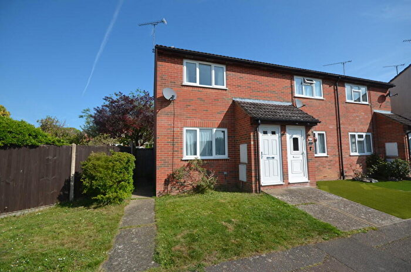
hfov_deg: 100.5
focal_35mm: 15
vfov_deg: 77.0
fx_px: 171
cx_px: 206
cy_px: 136
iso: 110
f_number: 8
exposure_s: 1/250
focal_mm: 10
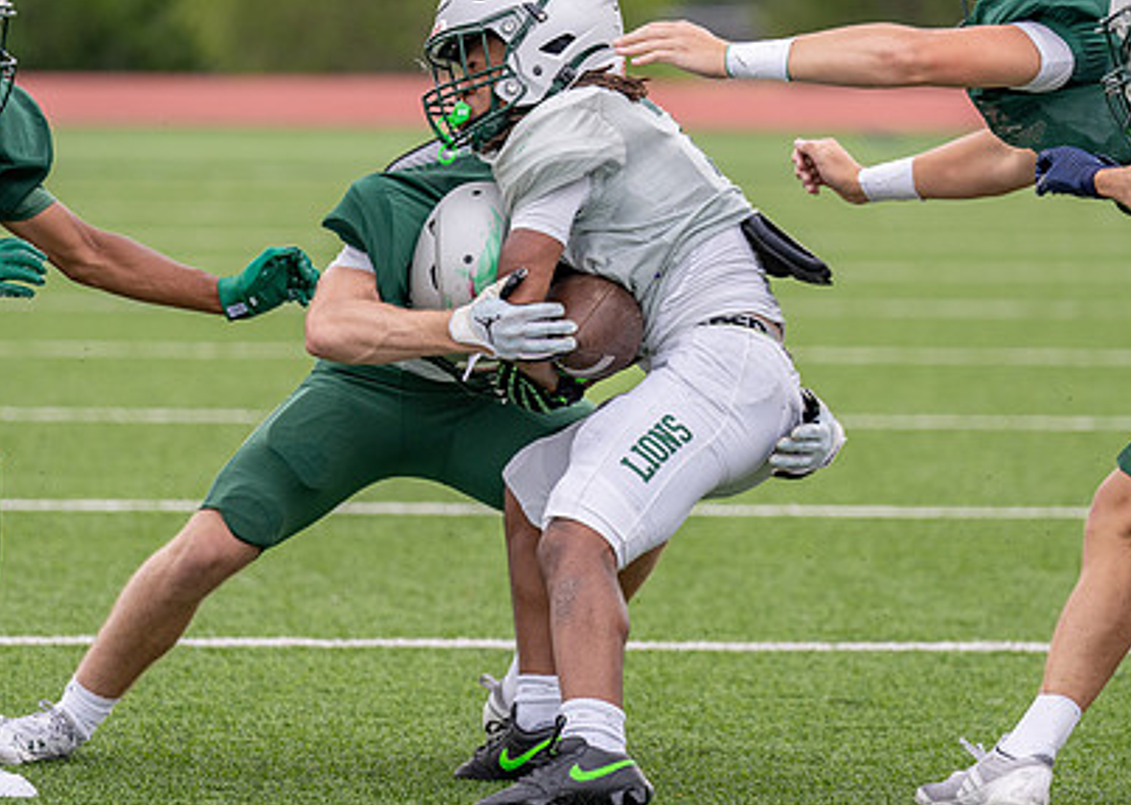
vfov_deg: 5.2
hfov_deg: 7.4
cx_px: 529
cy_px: 394
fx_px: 8792
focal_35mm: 274
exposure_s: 1/2500
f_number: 2.8
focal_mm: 156
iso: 250
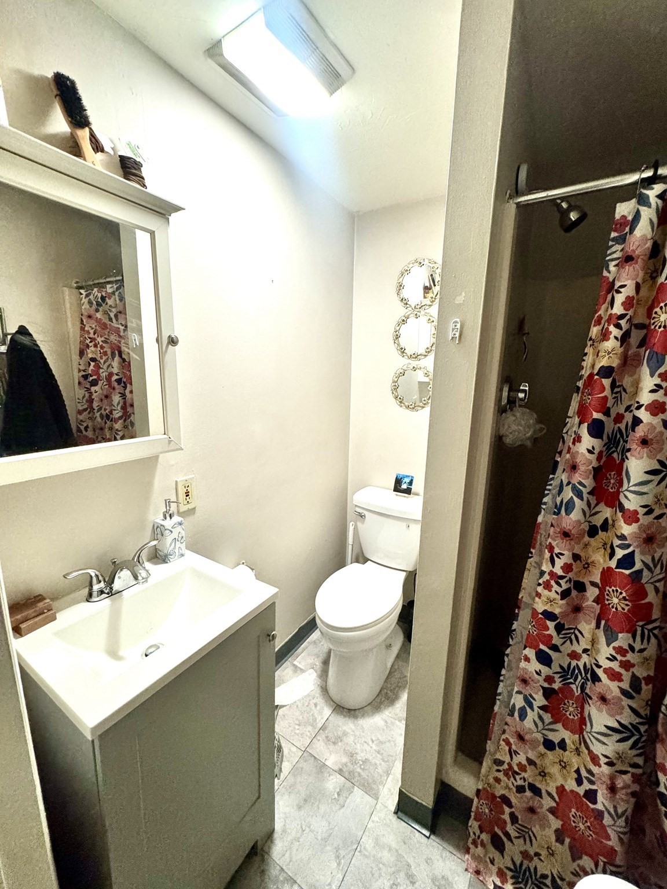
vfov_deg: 102.1
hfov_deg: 85.7
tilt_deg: -11.6
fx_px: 360
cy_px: 444
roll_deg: -0.9
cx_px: 334
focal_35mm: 14
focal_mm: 2.22
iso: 500
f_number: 2.2
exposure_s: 1/60
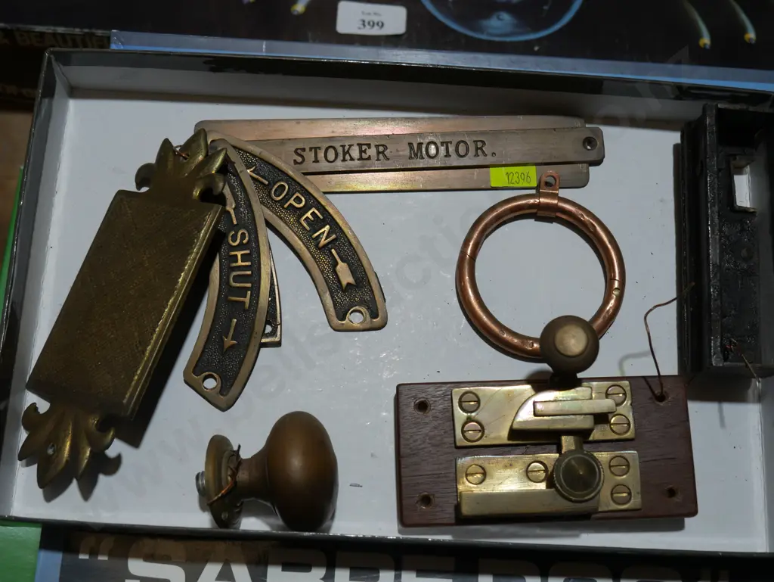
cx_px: 387
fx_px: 1074
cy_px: 291
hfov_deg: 39.6
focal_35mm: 48
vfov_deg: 30.3
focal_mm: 24
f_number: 5.2
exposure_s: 1/125
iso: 200
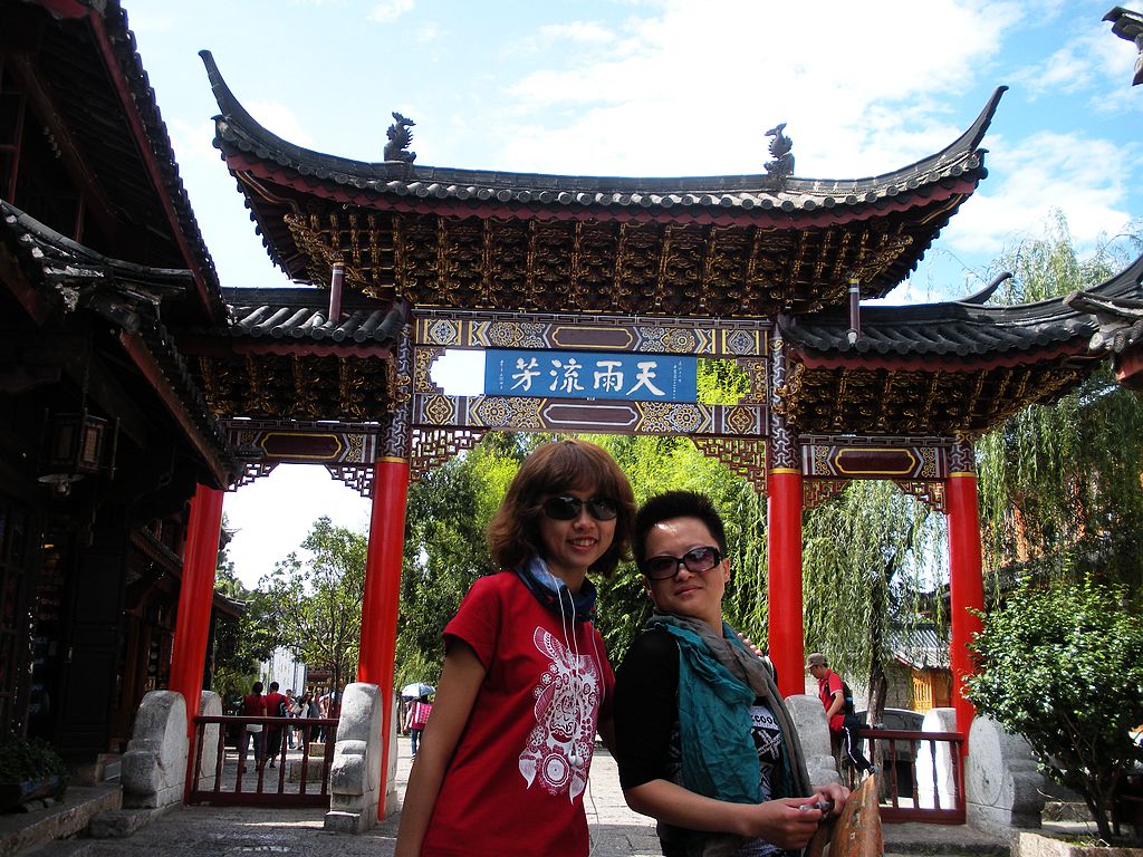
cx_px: 572
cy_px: 428
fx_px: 1189
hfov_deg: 51.4
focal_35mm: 36
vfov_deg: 39.7
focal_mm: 6.3
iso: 64
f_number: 3.5
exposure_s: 1/194
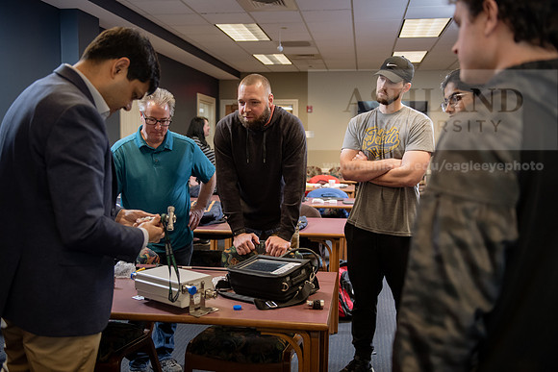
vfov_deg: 37.9
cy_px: 186
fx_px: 543
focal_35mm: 35
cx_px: 279
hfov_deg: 54.4
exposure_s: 1/200
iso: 1250
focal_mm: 35
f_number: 3.2
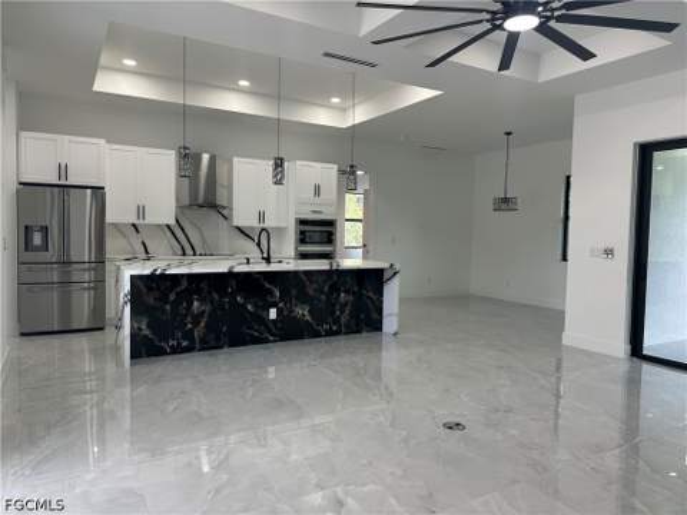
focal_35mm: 24
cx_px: 344
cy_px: 258
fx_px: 476
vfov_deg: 56.8
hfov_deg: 71.6
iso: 100
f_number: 1.78
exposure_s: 1/120
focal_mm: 6.86
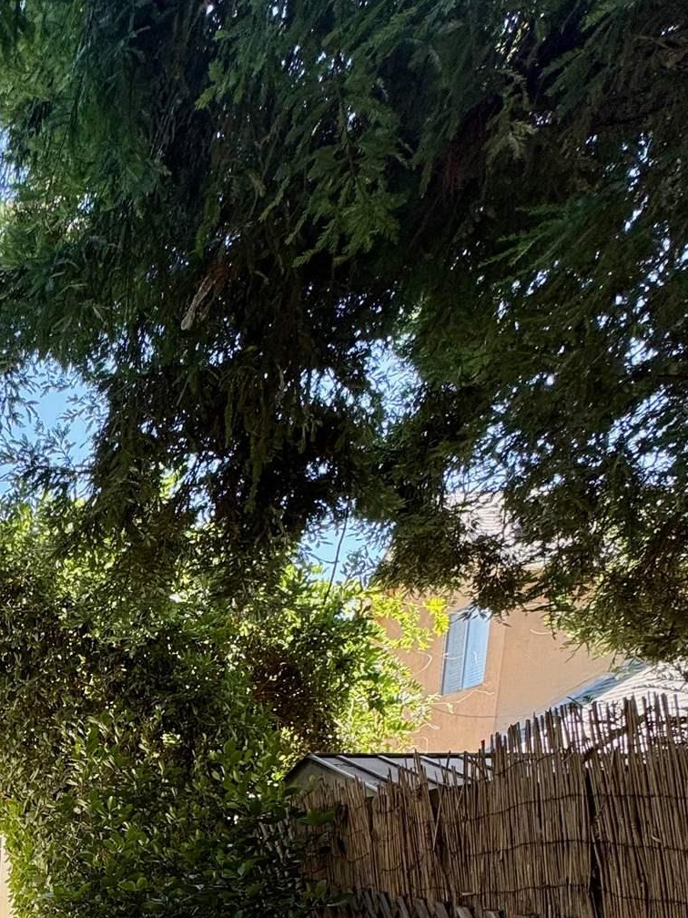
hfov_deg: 36.3
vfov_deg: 45.0
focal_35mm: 32
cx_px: -96
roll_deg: -0.1
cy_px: 978
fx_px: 848
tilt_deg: -8.1
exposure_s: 1/119
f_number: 2.2
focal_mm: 2.22
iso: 40
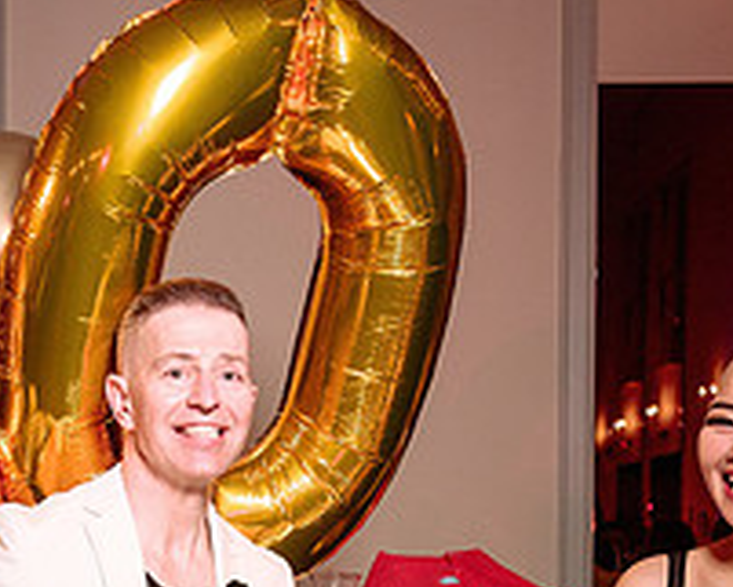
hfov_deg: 23.7
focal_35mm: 80
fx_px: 1736
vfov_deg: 18.6
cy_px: 604
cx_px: 208
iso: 800
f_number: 4
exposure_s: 1/100
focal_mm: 28
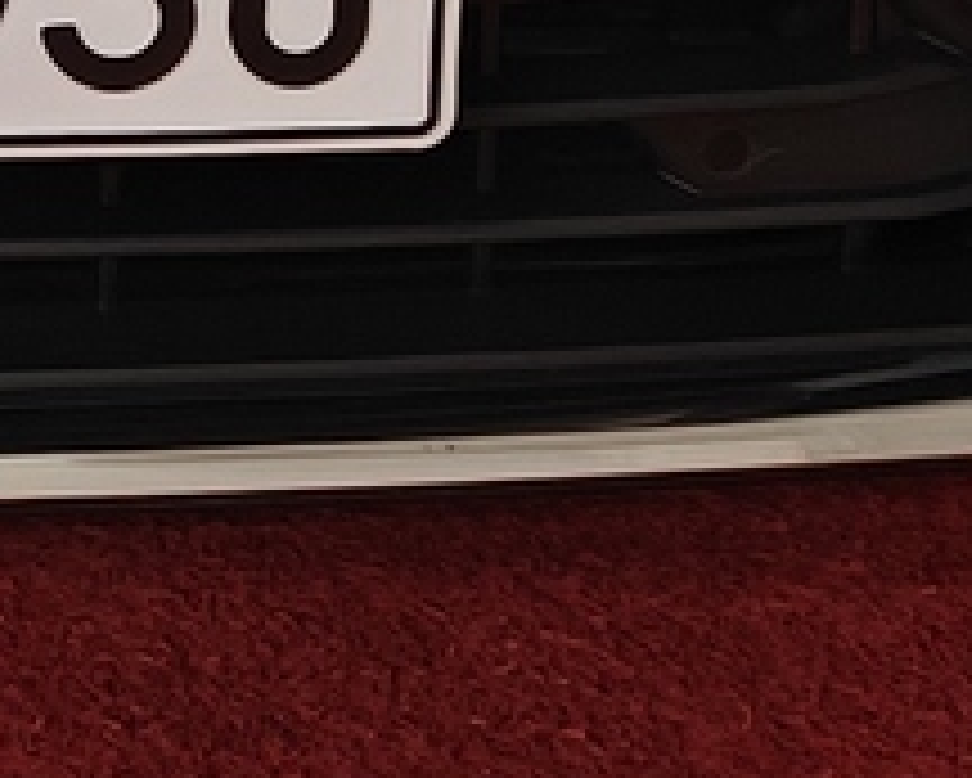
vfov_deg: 7.5
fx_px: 5440
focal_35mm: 189
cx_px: -414
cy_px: -1241
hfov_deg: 9.9
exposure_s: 1/60
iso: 80
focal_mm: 5.59
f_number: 1.8
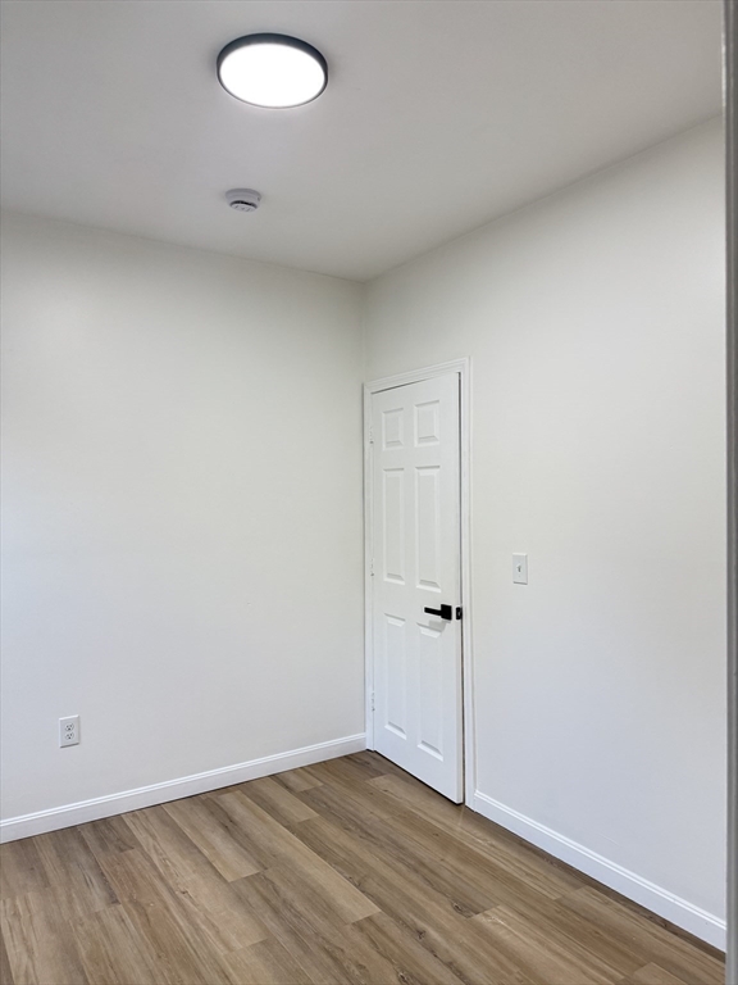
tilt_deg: +0.5
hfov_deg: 56.8
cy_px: 492
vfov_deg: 71.6
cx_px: 369
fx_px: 682
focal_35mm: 24
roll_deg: +1.1
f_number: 1.78
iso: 200
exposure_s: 1/120
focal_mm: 6.76
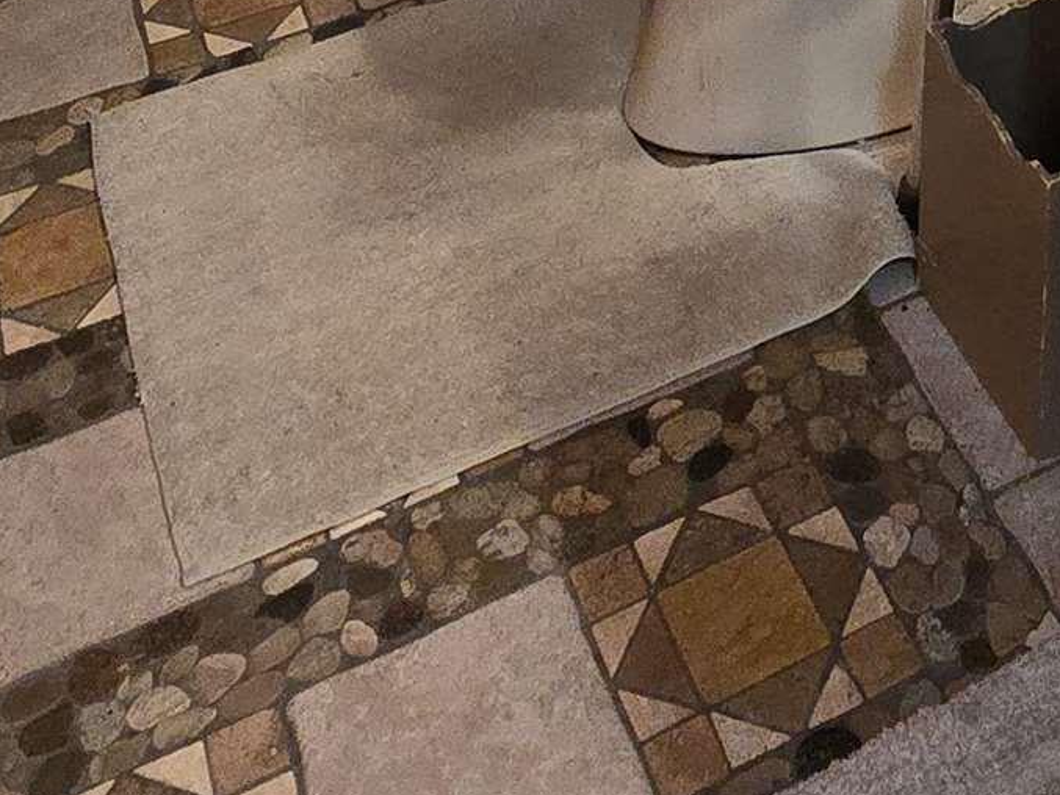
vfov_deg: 16.3
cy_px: -948
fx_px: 1807
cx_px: 1040
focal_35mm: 59
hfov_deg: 30.6
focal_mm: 2.2
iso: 640
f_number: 2.2
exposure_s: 1/60
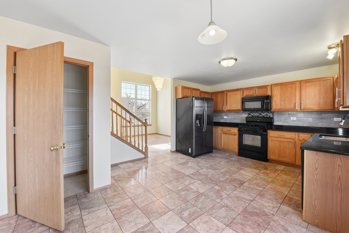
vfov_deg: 81.2
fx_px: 136
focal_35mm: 14
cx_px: 174
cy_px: 116
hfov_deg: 104.2
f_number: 8
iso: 400
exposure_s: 1/15
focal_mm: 14
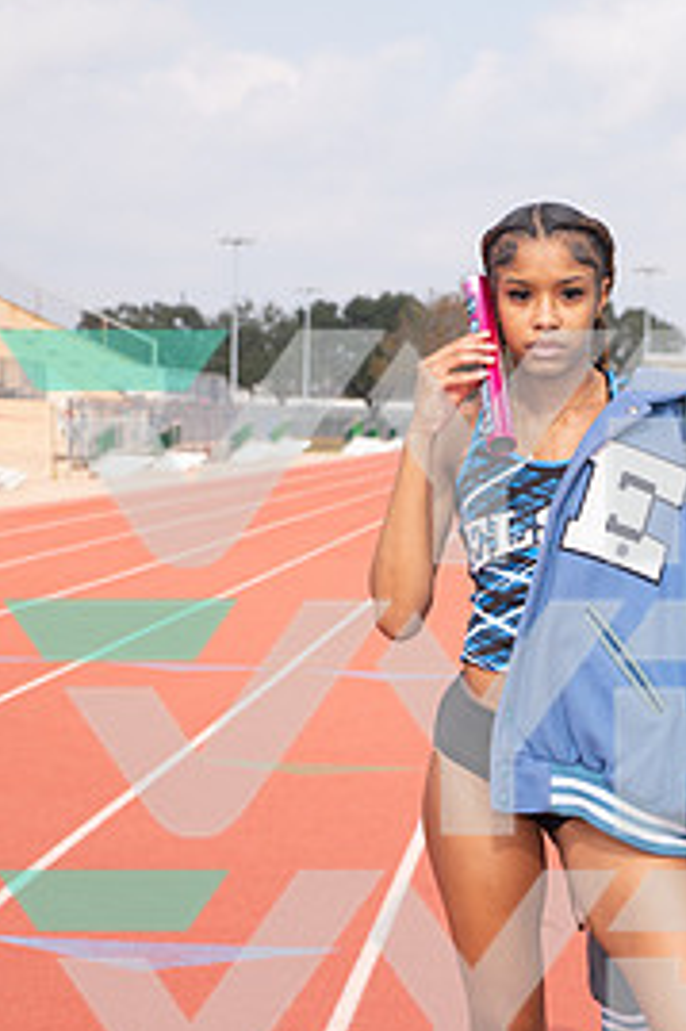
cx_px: 571
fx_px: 2490
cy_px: 721
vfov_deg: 23.2
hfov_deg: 15.6
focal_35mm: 87
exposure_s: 1/320
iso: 100
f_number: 7.1
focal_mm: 52
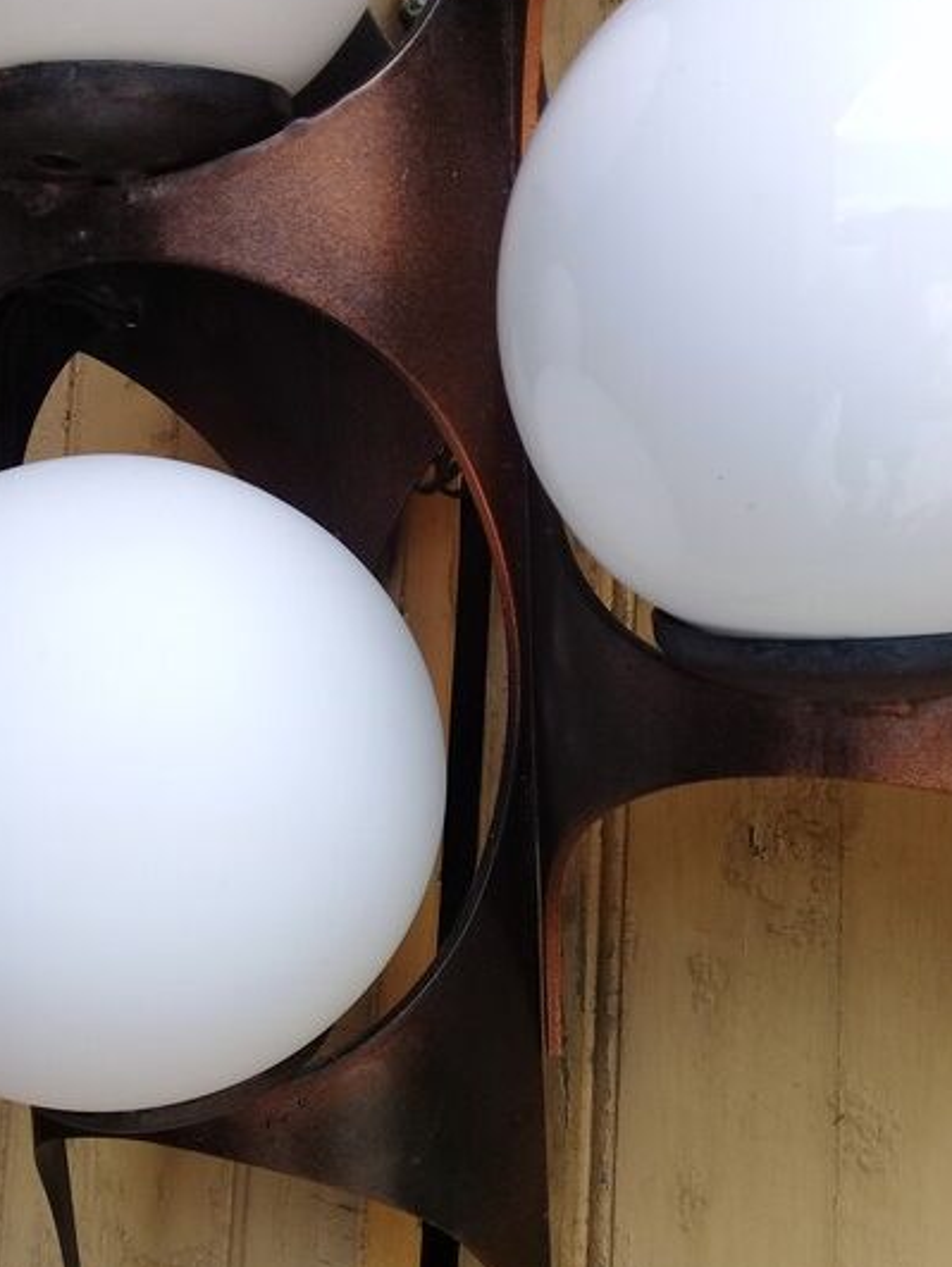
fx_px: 1282
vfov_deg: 52.5
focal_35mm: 35
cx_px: 484
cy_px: 680
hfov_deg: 40.7
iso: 50
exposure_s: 1/300
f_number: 2.2
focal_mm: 3.3
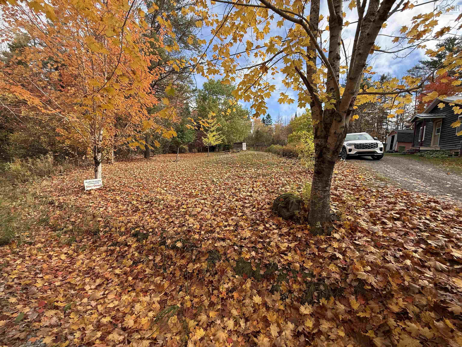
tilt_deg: -3.8
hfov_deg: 102.1
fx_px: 187
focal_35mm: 14
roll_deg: -2.3
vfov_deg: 85.7
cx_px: 231
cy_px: 174
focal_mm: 2.22
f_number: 2.2
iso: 64
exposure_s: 1/686
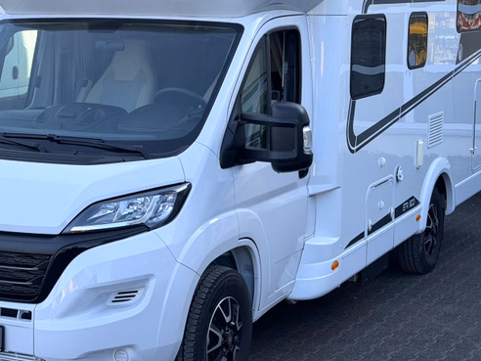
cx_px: 172
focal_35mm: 78
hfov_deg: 24.9
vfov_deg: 18.9
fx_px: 1084
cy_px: 131
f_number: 1.78
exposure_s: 1/1642
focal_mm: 6.76
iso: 100
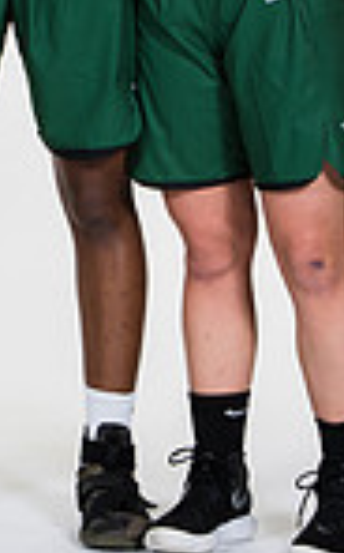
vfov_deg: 6.4
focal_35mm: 326
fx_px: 4909
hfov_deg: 4.0
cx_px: 11
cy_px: -153
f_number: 6.3
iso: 200
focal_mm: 70
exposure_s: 1/160
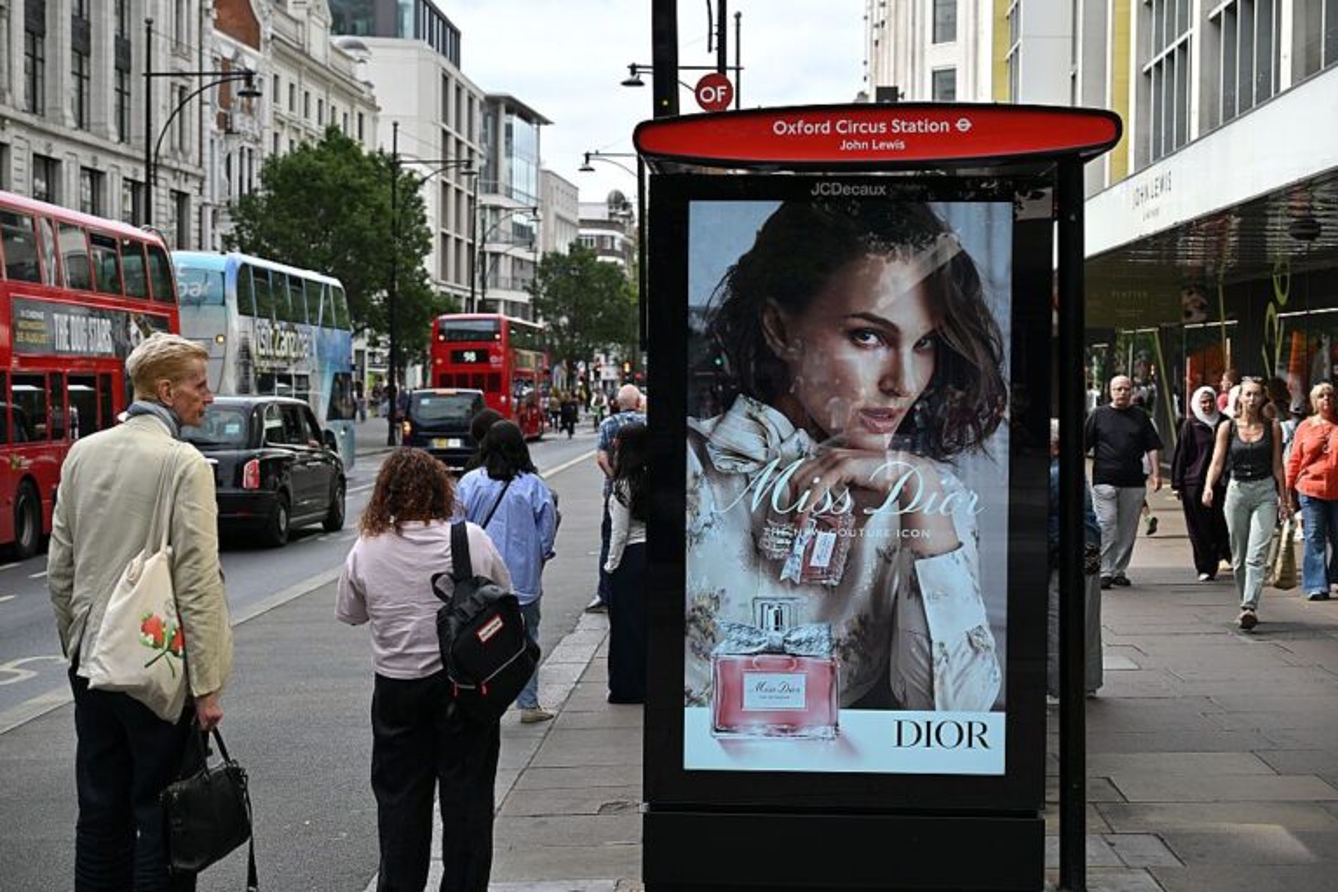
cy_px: 446
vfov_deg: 24.2
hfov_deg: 35.6
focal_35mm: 56
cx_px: 669
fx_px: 2081
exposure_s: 1/2500
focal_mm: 56
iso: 400
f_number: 4
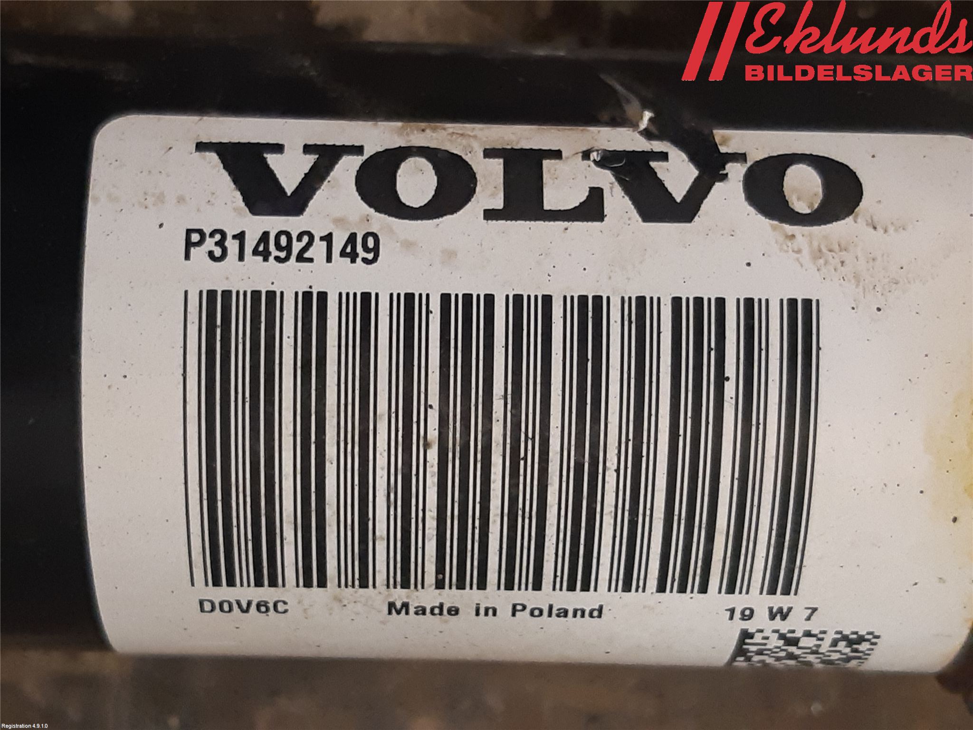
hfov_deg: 67.3
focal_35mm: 26
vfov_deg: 53.1
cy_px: 365
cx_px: 486
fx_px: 731
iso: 250
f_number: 1.7
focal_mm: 3.93
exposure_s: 1/50
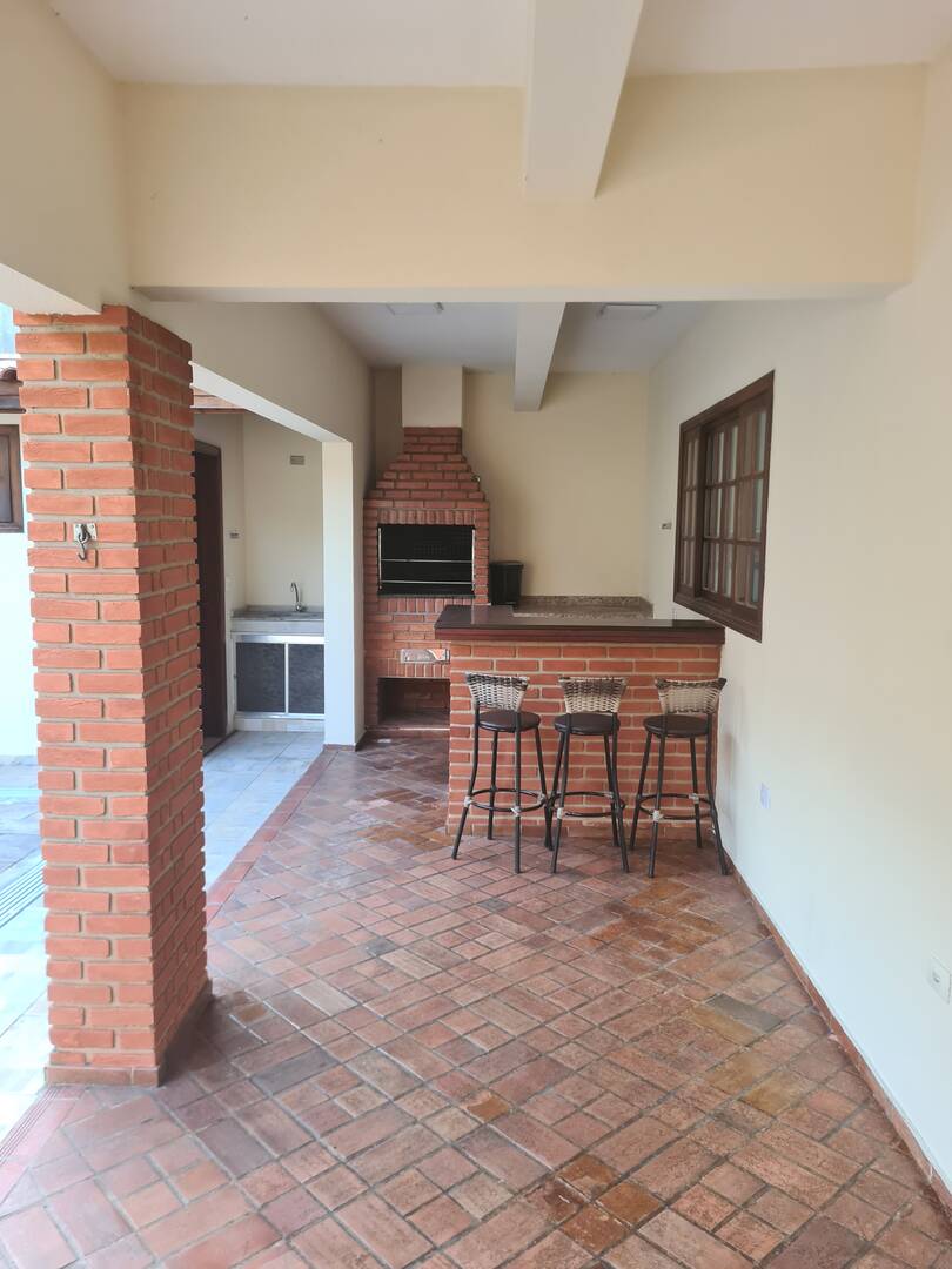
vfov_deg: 67.3
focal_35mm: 26
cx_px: 476
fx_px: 953
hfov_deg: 53.1
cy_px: 634
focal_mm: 5.4
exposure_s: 1/60
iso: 125
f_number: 1.8
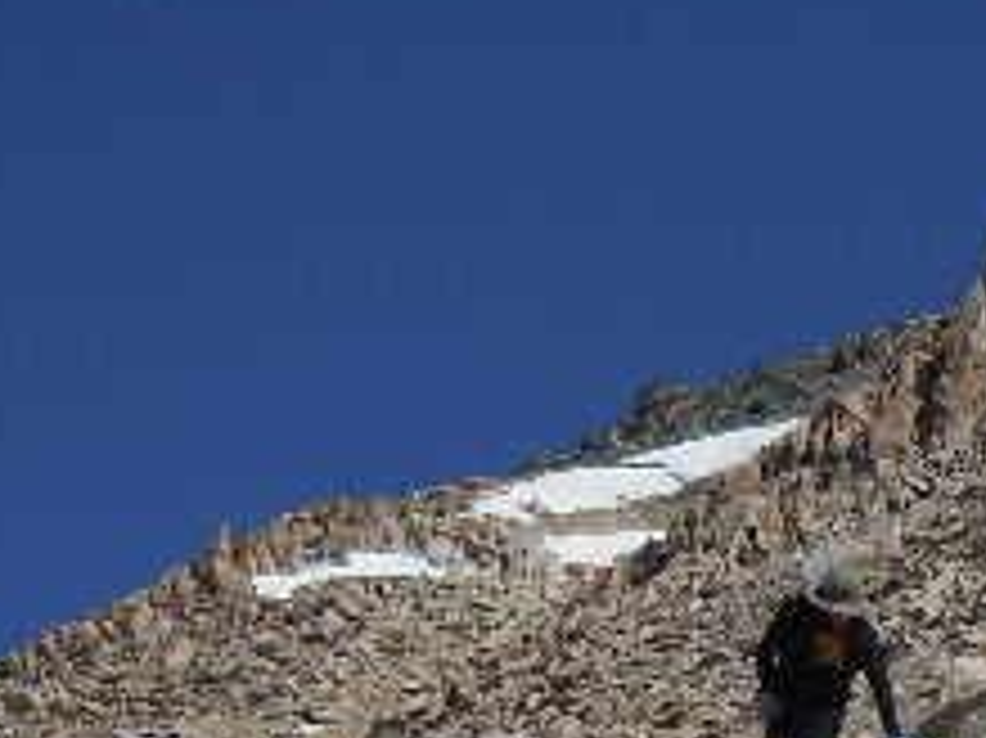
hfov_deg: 9.0
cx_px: 1148
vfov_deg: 6.8
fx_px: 6178
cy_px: 821
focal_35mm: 217
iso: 125
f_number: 9
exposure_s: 1/500
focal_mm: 11
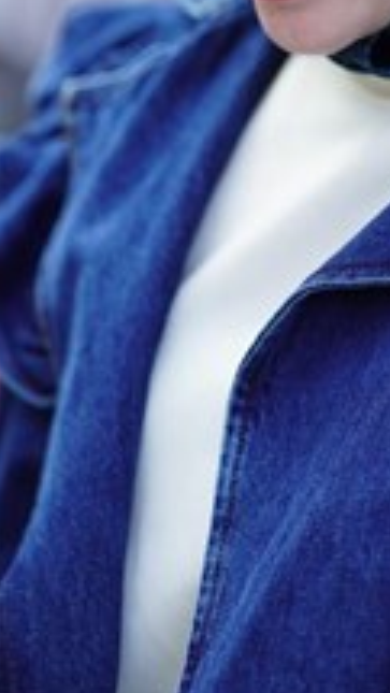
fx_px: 4576
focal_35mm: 249
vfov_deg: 8.5
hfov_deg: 4.9
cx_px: 487
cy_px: -181
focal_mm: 85
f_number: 1.4
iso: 125
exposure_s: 1/200
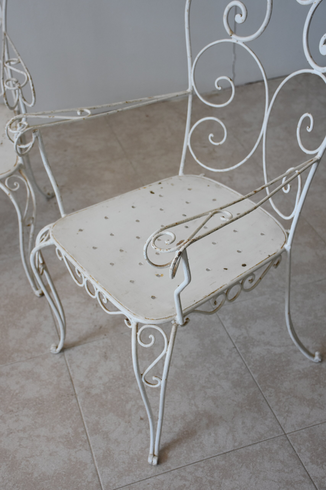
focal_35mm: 51
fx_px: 693
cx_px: 163
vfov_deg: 38.9
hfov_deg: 26.5
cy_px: 245
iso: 800
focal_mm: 34
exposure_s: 1/100
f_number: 5
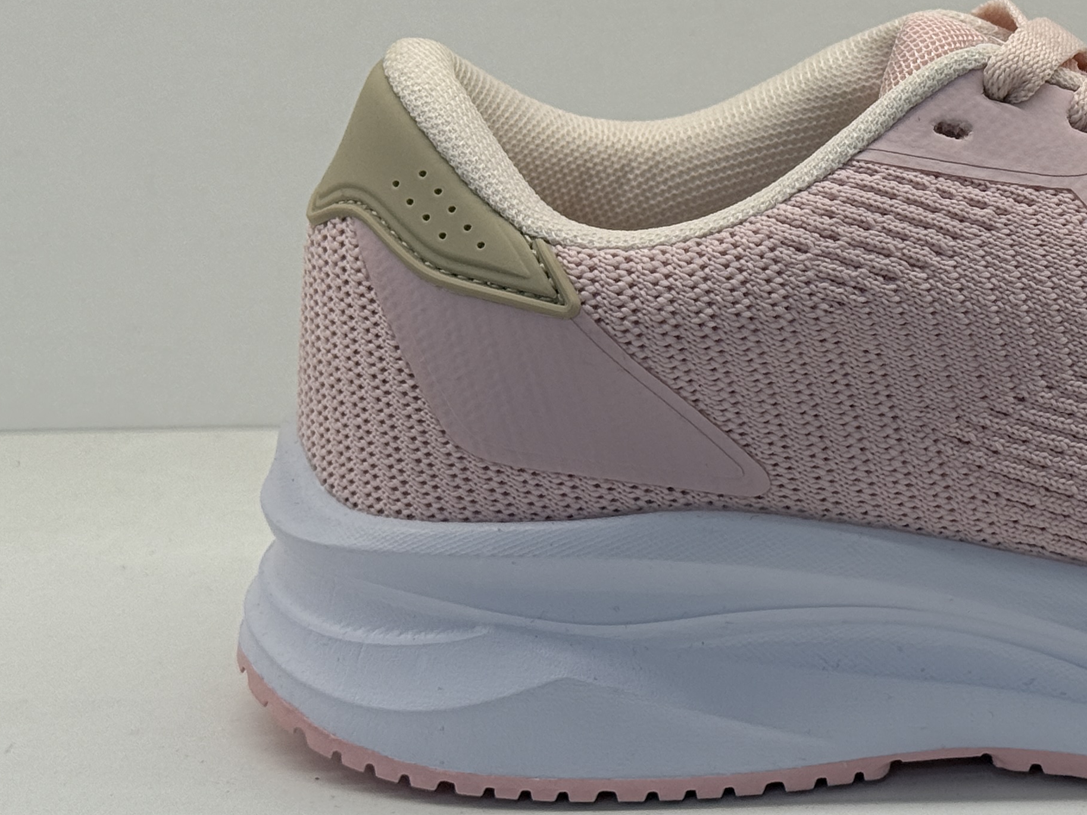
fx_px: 3328
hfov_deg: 18.0
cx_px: 1125
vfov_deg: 13.9
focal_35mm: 106
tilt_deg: -14.2
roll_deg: +0.1
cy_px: 265
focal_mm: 6.76
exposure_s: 1/357
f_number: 1.78
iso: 64
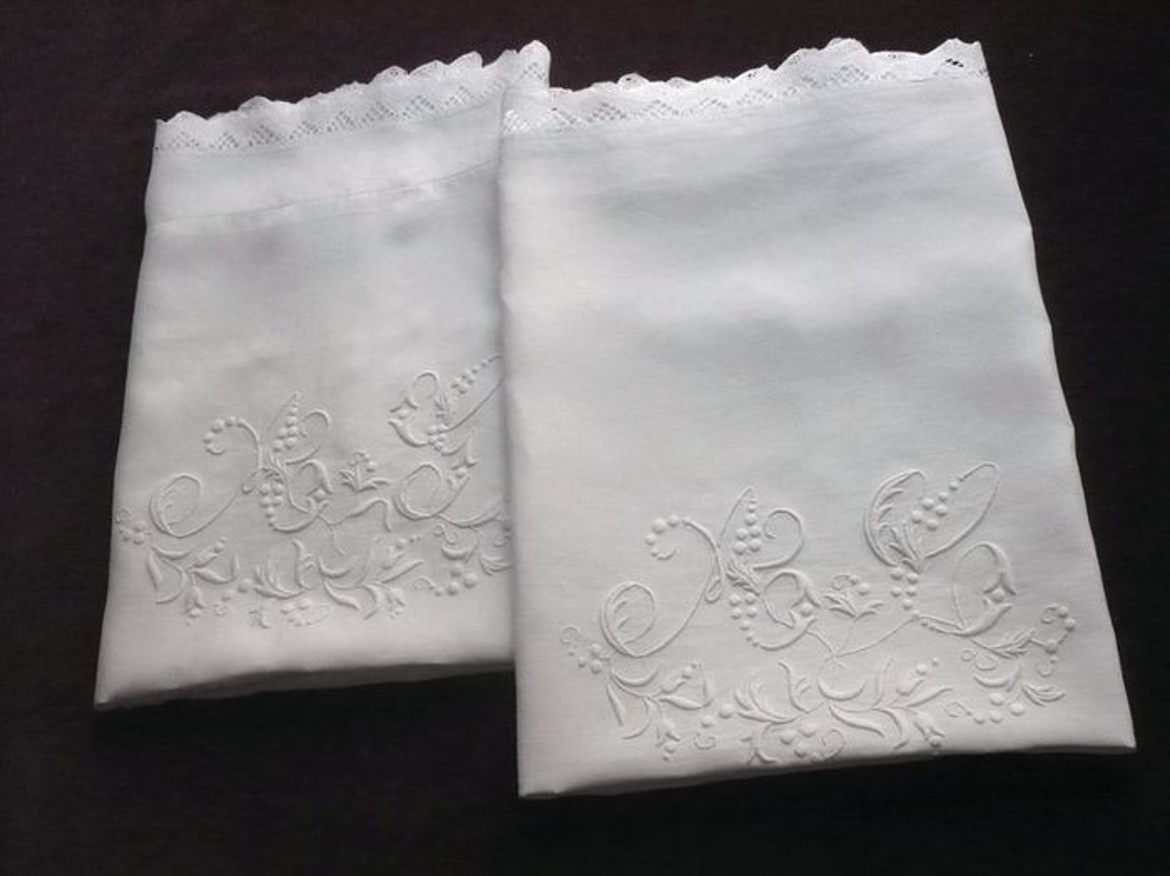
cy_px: 438
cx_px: 585
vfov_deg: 40.7
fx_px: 1182
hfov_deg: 52.7
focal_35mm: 35
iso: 400
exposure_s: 1/320
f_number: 2.8
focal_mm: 5.8
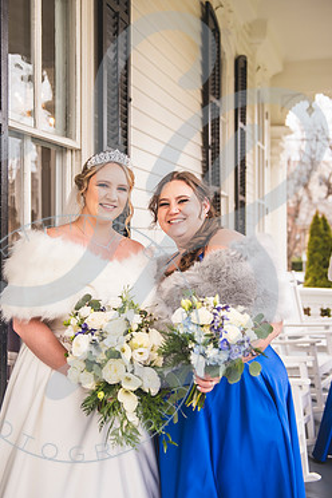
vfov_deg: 42.7
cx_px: 137
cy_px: 237
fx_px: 636
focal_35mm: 46
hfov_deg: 29.2
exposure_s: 1/250
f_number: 2.8
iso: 100
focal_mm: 38
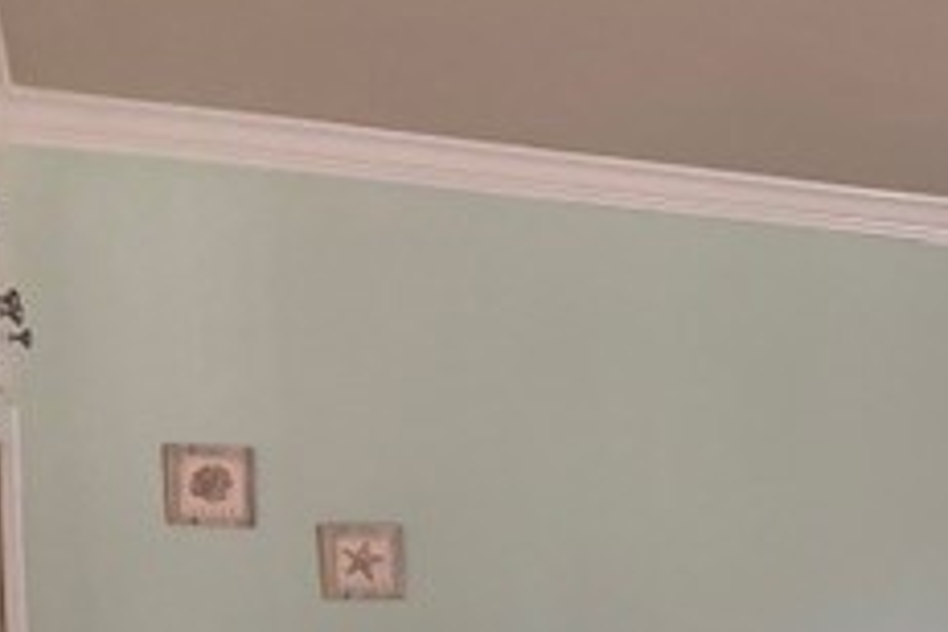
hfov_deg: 23.8
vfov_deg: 17.3
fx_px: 1975
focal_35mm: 75
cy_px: 772
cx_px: 1223
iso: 640
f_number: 1.6
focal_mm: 5.96
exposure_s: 1/30
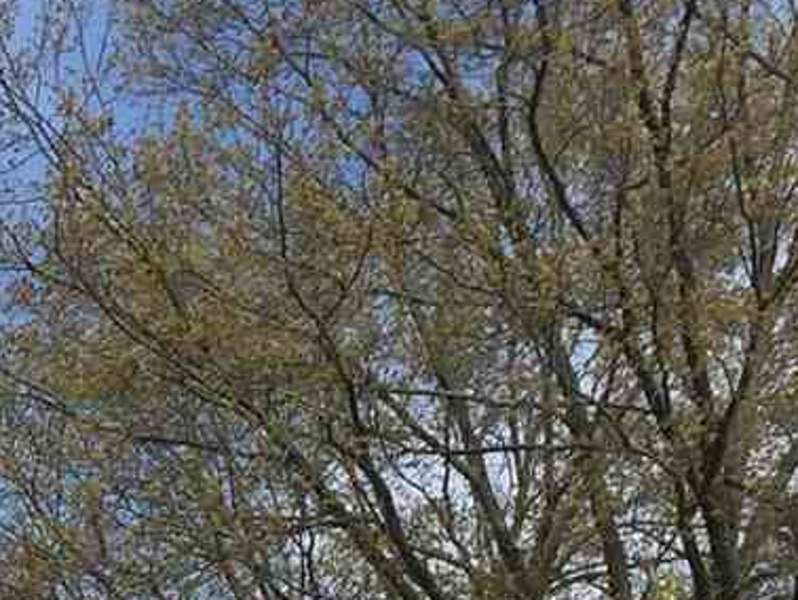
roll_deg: +0.2
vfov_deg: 8.9
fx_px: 3622
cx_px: -407
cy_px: 1202
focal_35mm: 157
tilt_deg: +5.5
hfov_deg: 12.0
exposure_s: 1/1980
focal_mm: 4.15
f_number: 2.2
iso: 32
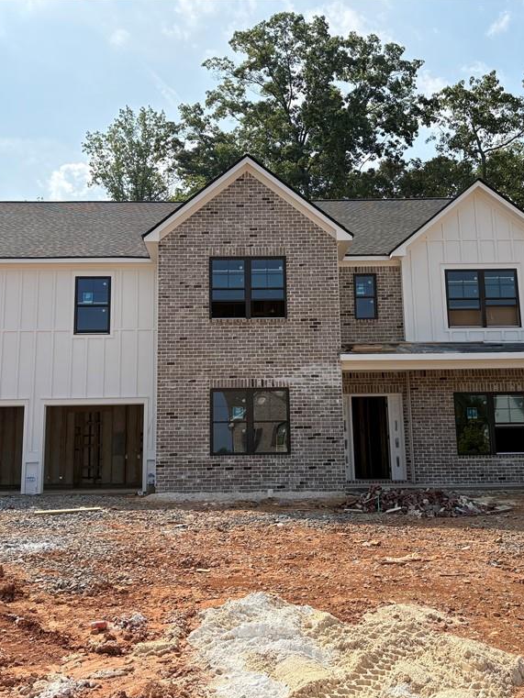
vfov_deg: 52.6
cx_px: 250
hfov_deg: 40.7
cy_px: 349
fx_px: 706
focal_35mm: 35
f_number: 1.6
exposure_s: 1/4608
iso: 64
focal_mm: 5.96
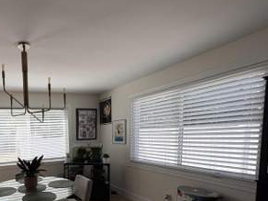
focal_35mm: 23
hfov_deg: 66.8
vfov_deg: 55.5
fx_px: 178
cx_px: 52
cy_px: 155
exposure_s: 1/324
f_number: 2.2
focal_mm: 2.22
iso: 40
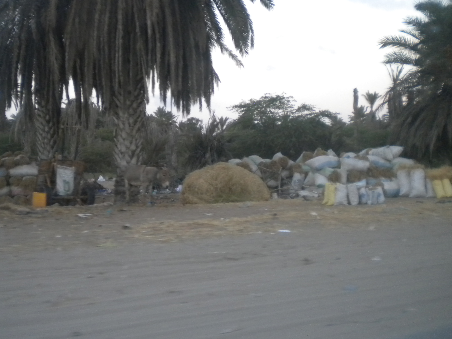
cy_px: 145
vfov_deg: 32.1
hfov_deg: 42.0
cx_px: 194
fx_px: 588
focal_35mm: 45
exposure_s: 1/97.7
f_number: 3.1
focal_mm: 6.3
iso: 400
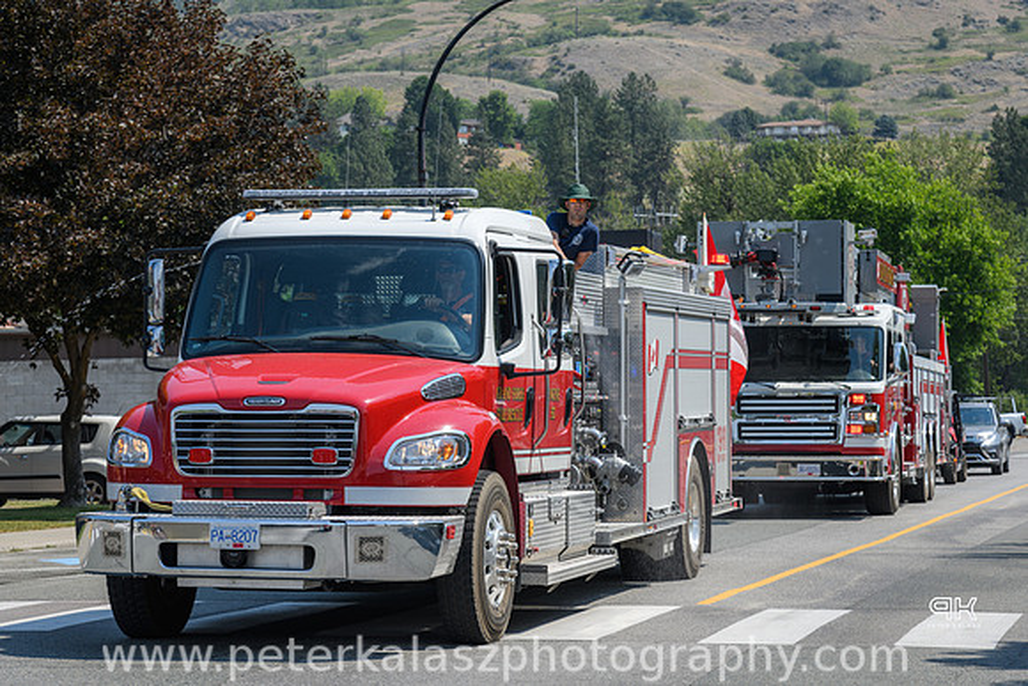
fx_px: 2697
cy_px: 343
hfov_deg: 21.6
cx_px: 514
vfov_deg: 14.5
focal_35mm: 94
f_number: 8
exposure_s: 1/200
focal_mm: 92
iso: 80
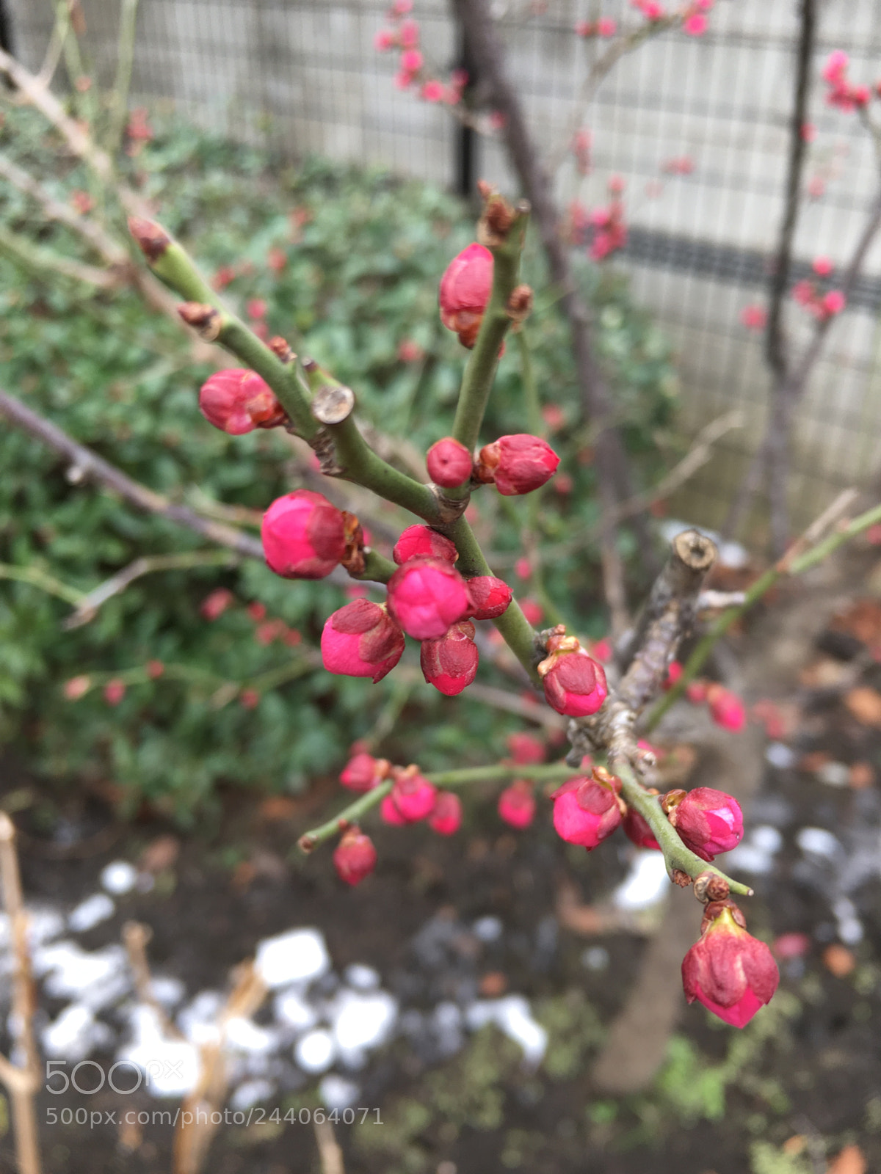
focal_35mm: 29
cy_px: 587
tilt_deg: -34.3
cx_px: 440
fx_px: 984
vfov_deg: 61.7
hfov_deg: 48.2
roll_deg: -0.4
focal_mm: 4.15
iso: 25
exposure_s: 1/40
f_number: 2.2
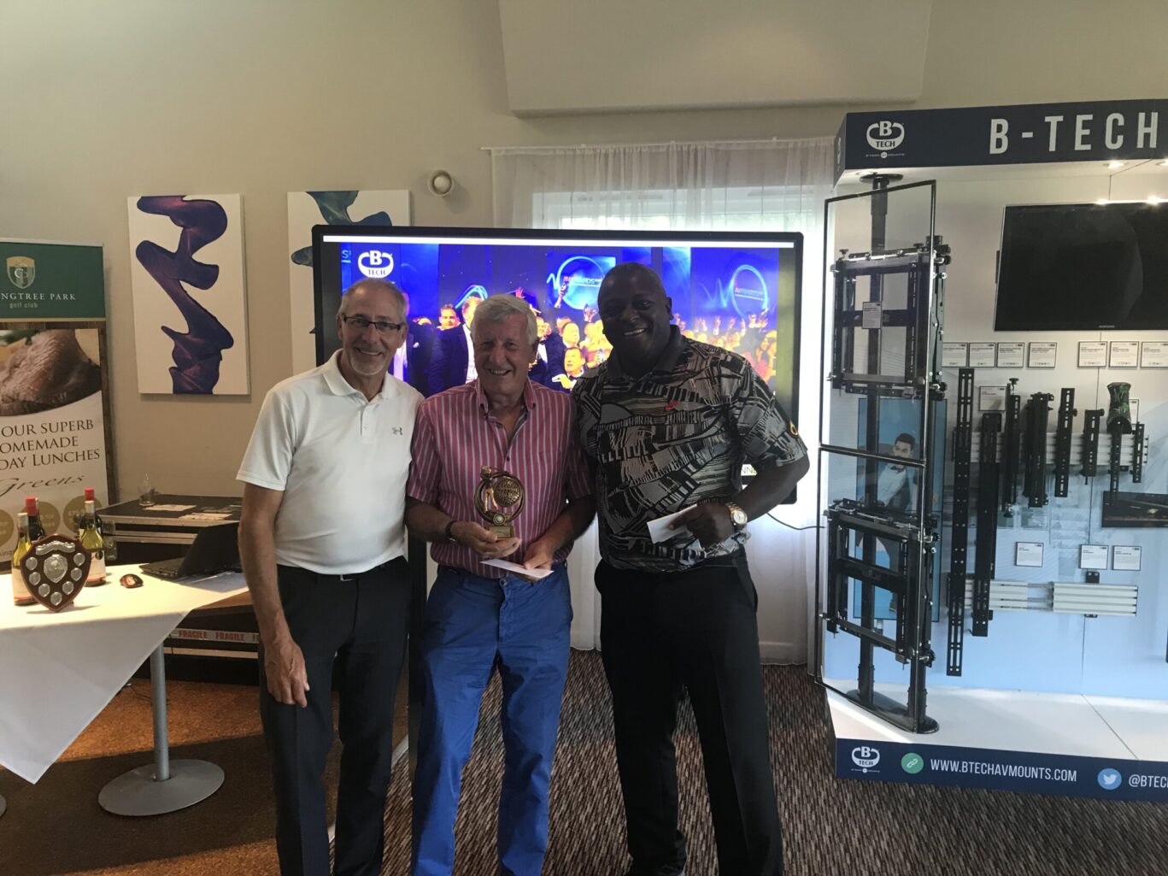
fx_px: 945
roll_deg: +0.4
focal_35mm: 28
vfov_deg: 49.7
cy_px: 438
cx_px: 584
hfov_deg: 63.4
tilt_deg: -6.7
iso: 32
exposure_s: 1/20
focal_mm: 3.99
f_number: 1.8
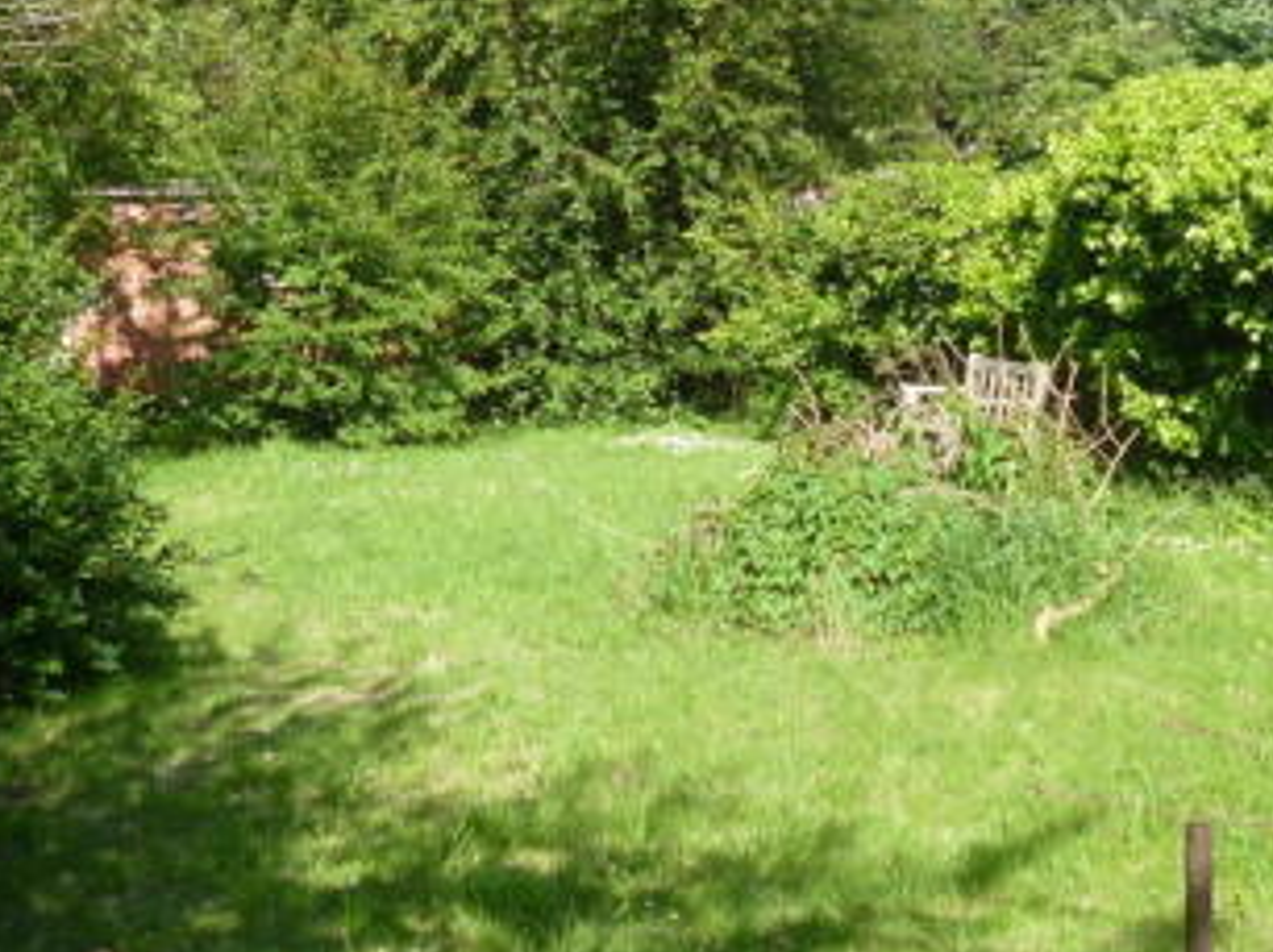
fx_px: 2242
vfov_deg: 23.9
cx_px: 560
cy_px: 372
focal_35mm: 61
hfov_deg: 31.7
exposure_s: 1/640
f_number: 2.9
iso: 100
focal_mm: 5.7
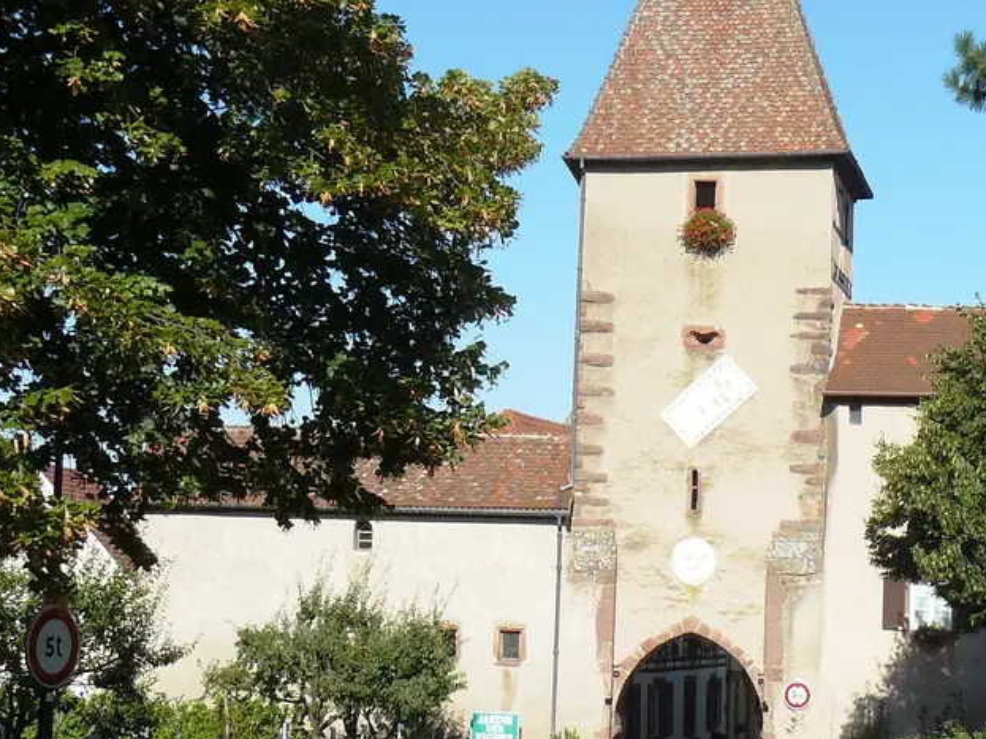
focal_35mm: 74
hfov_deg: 26.2
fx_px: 2107
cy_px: 329
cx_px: 638
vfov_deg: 19.9
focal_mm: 6
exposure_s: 1/320
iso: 100
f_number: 5.6
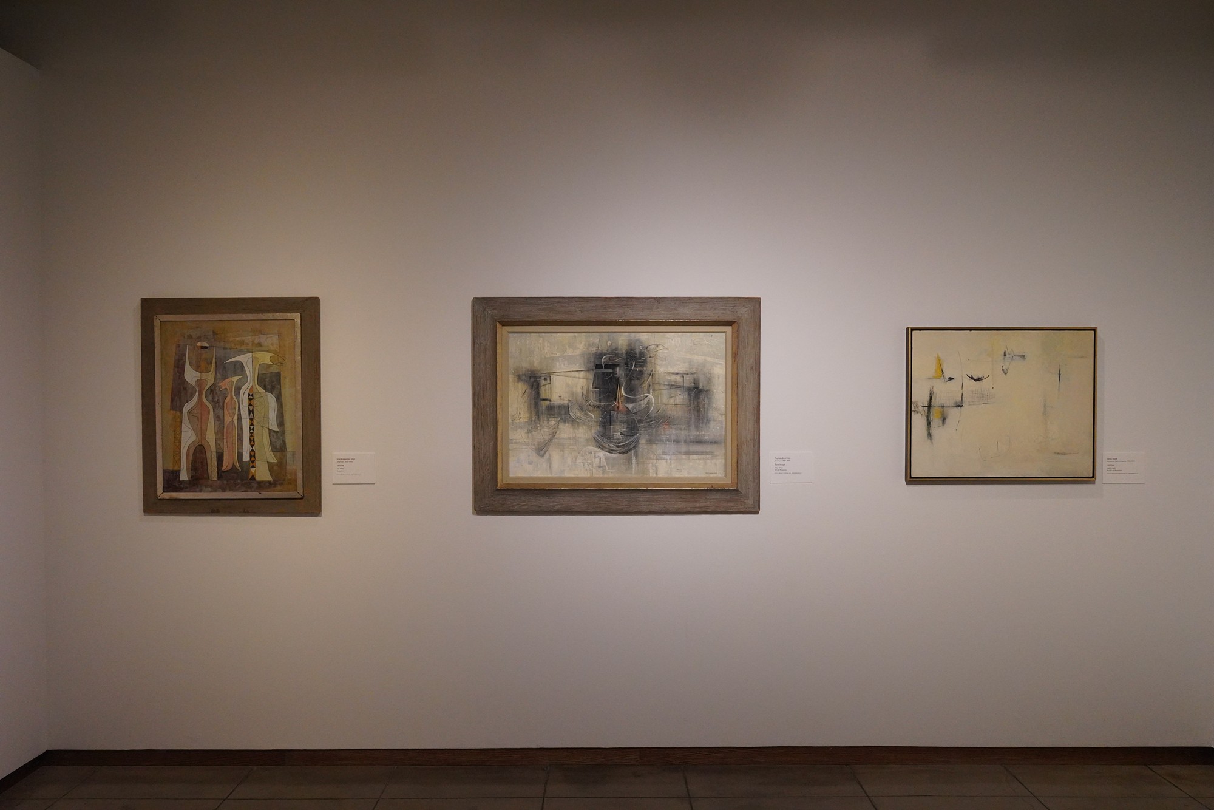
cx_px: 607
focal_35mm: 28
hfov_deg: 65.5
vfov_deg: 46.4
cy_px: 405
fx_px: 944
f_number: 9
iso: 6400
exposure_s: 1/100
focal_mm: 28
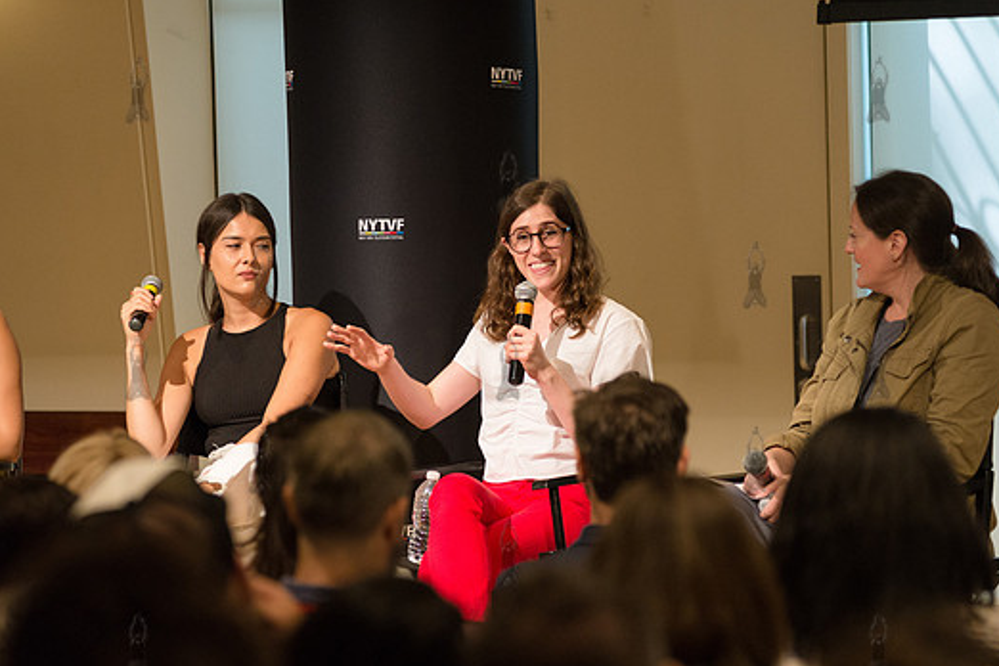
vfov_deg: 9.1
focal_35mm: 150
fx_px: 4162
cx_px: 507
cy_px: 366
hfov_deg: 13.7
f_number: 4
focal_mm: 135
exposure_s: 1/320
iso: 2500
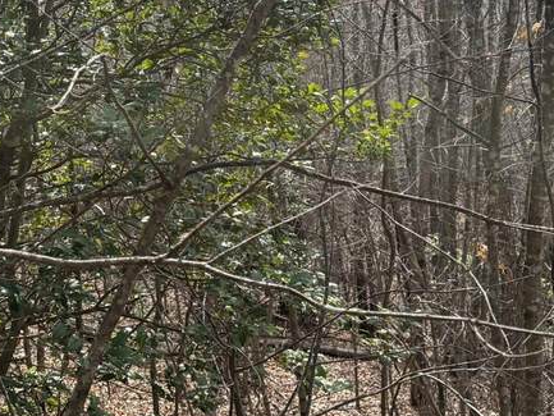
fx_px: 1137
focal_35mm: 71
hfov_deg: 26.7
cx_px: 83
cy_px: 120
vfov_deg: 20.6
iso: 100
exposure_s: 1/2525
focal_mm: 6.76
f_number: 1.78
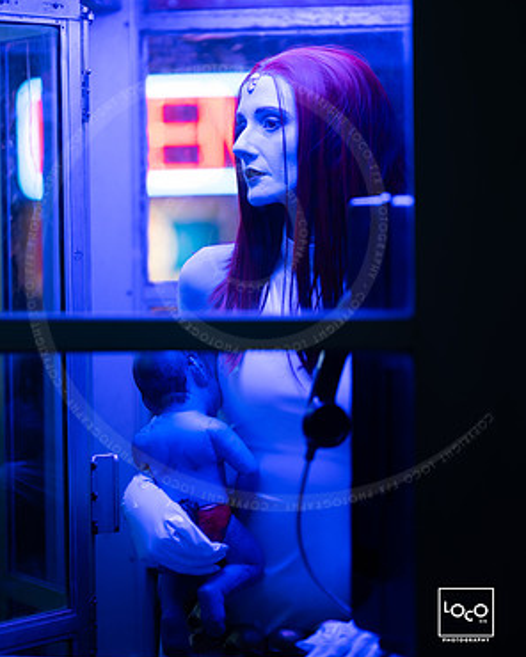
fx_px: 1888
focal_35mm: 97
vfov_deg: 19.7
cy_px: 281
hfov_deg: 15.9
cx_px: 265
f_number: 1.3
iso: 200
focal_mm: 85
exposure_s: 1/250
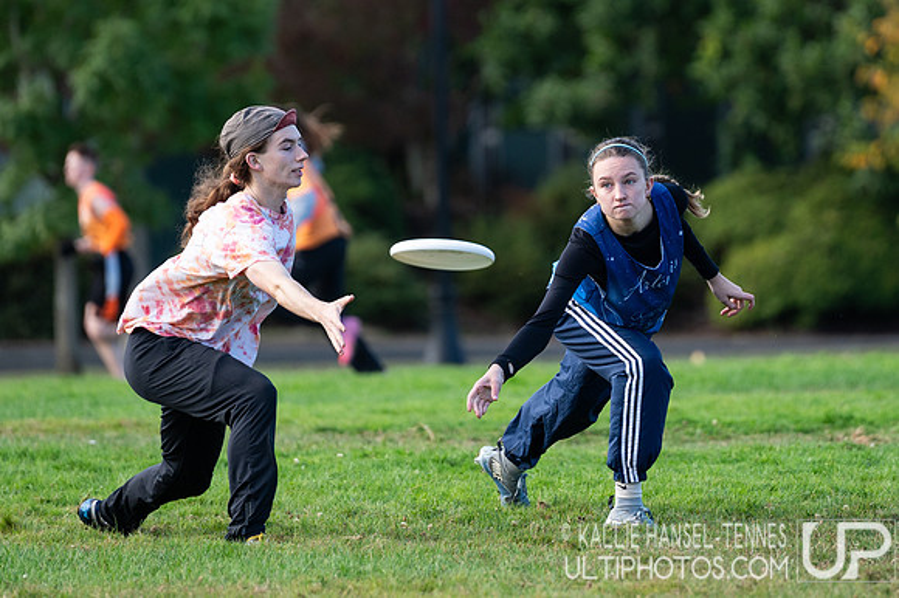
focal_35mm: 417
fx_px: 10404
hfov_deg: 4.9
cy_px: 145
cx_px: 573
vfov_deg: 3.3
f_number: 2.8
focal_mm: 200
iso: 320
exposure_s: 1/1600
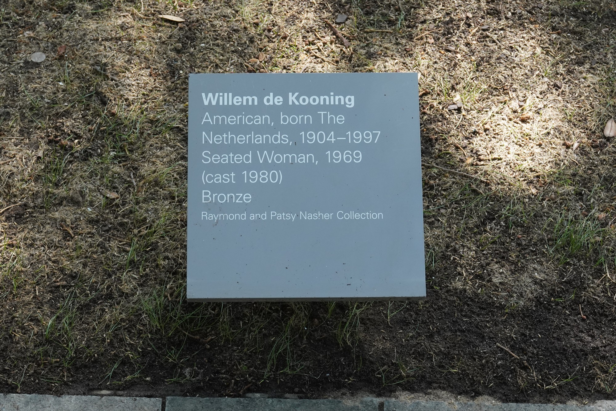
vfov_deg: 24.6
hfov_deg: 36.2
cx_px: 308
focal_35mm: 55
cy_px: 206
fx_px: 941
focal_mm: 55
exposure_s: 1/100
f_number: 13
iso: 1250
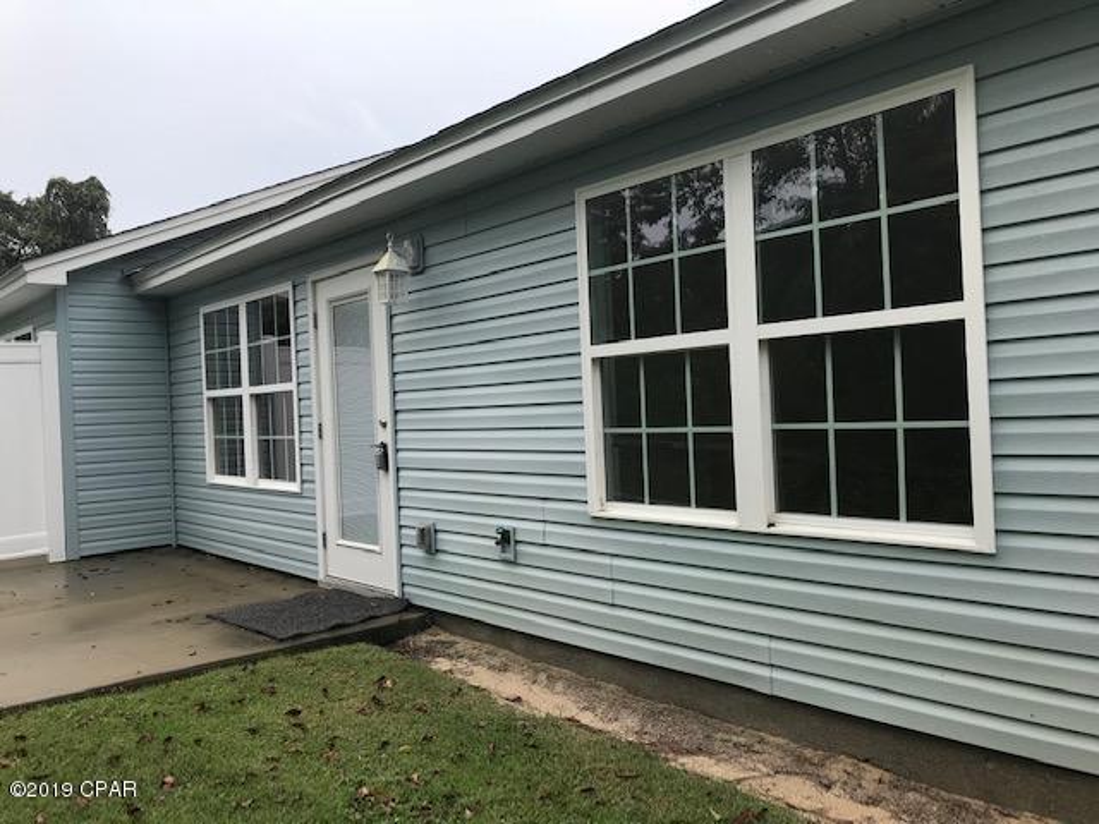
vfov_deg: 49.7
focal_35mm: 28
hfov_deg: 63.4
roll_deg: +1.9
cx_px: 550
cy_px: 412
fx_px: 889
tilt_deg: +0.1
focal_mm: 3.99
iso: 20
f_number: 1.8
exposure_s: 1/1350
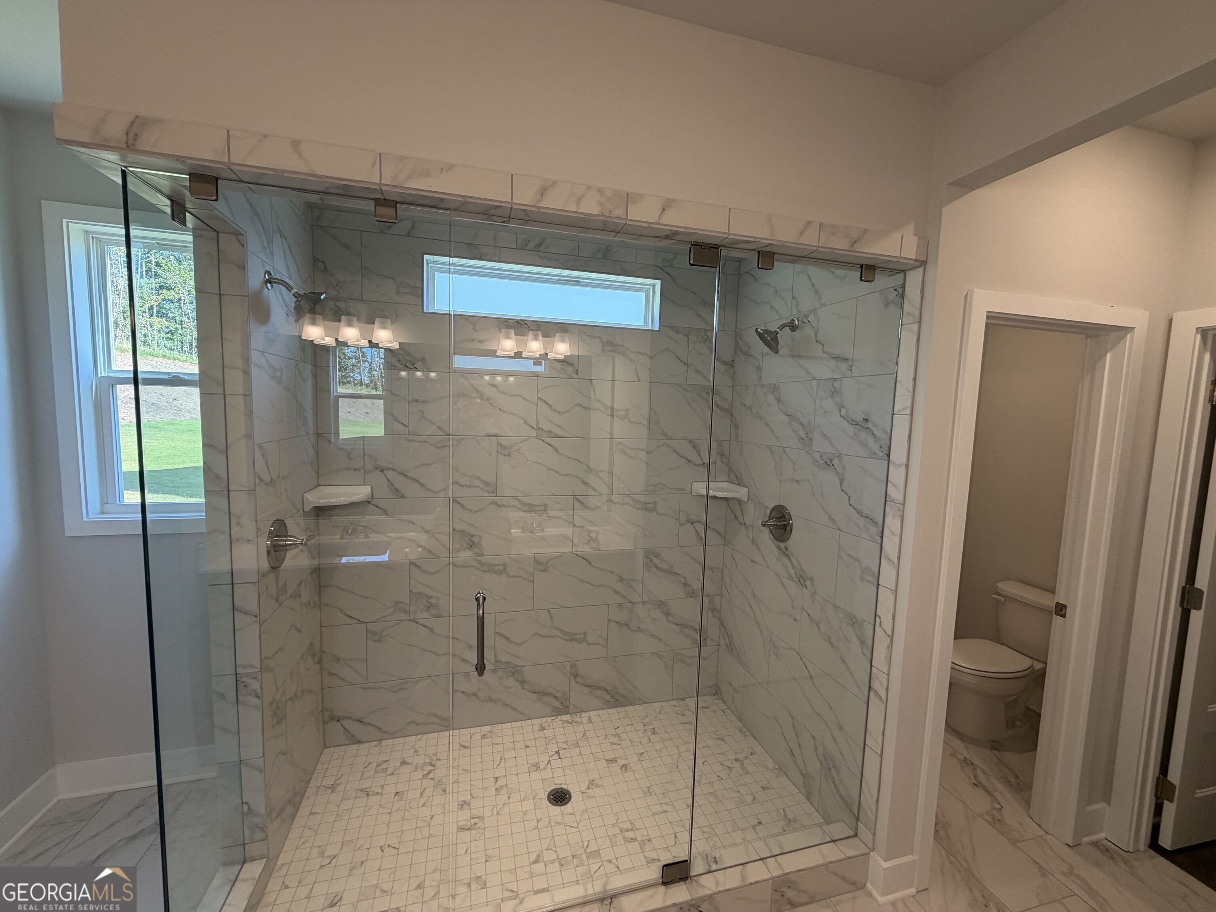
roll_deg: -1.5
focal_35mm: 14
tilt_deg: -5.4
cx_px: 608
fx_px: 492
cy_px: 456
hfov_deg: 102.1
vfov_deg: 85.7
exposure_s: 1/120
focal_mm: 2.22
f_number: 2.2
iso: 160
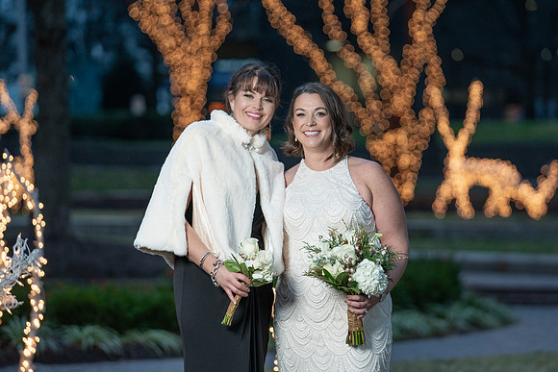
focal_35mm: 210
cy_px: 196
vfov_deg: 6.5
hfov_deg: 9.8
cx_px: 264
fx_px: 3262
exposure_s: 1/250
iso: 1600
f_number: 4
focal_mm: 200
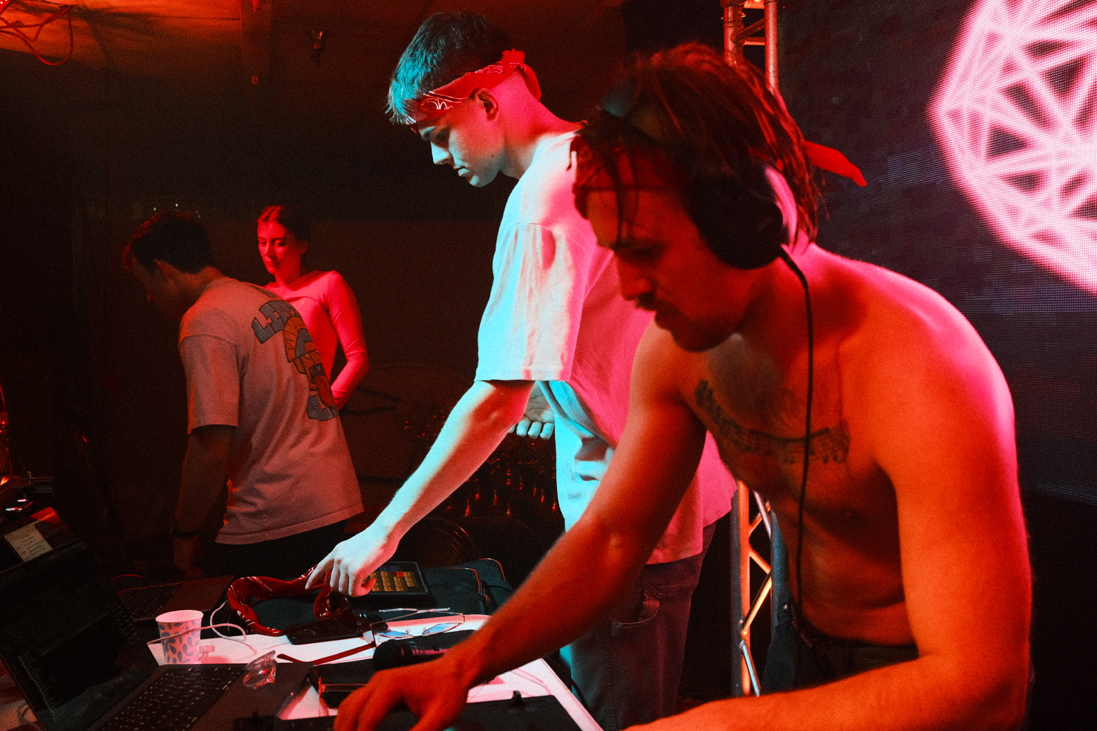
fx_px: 1158
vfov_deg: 35.1
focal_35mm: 38
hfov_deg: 50.7
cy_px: 362
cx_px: 540
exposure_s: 1/180
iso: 4000
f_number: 2.8
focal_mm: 23
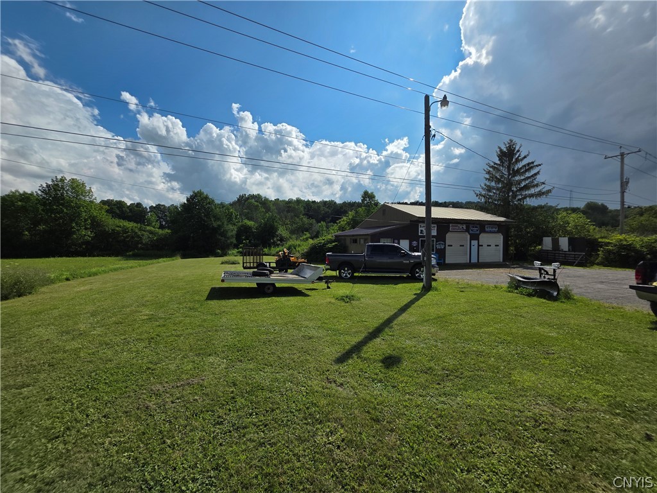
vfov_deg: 89.9
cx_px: 328
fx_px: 247
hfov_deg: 106.2
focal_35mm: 13
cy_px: 246
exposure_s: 1/4217
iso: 40
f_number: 1.9
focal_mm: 2.2
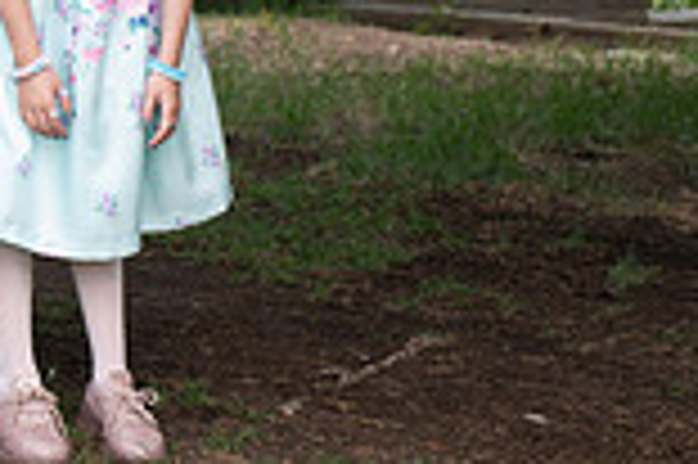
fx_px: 3622
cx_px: -554
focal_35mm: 187
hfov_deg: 10.4
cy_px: -356
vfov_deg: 7.1
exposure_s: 1/125
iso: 125
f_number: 4.5
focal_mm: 50
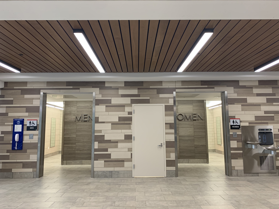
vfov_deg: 53.1
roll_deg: +0.1
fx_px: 210
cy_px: 104
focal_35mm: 26
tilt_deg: +6.6
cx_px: 140
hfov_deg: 67.3
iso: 160
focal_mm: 4.25
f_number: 1.8
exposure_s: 1/60
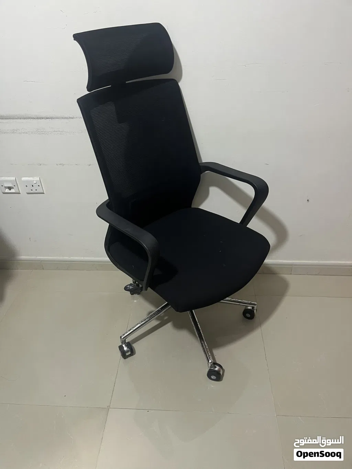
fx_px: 352
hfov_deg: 53.1
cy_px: 234
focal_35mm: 26
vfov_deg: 67.3
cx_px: 176
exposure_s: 1/50
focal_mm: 5.1
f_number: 1.6
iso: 250
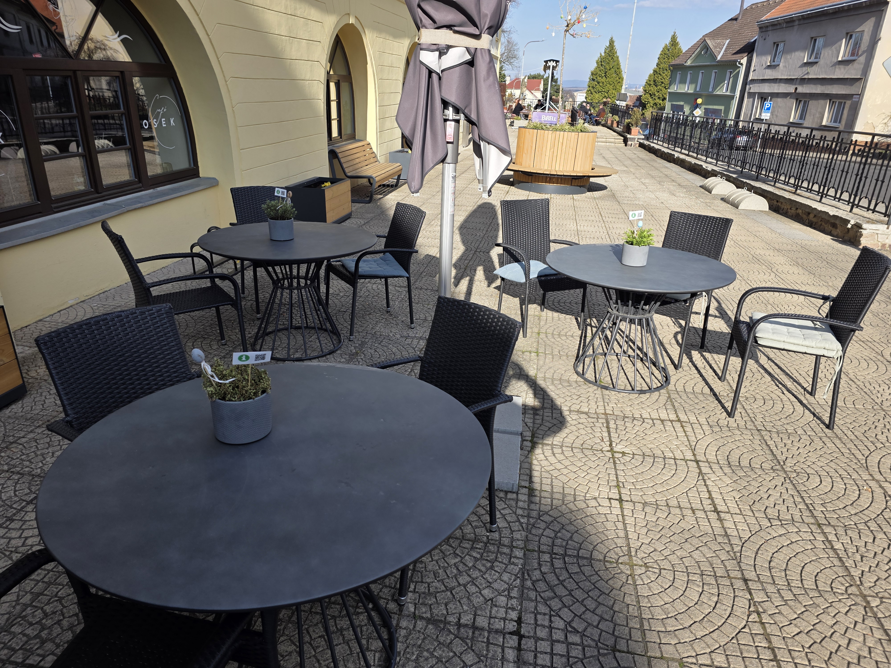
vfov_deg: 58.9
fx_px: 592
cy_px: 334
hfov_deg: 73.9
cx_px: 446
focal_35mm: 23
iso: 80
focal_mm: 6.3
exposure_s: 1/2828
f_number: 1.7
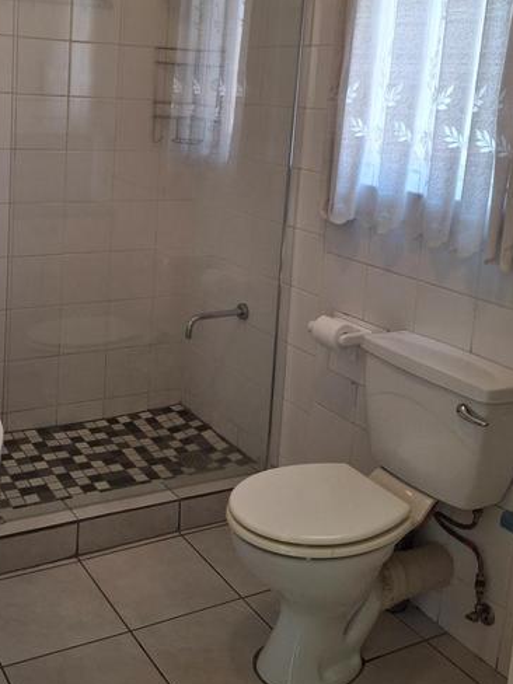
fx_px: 810
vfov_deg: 44.7
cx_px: 153
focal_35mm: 41
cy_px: 198
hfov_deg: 34.7
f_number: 1.8
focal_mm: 4.69
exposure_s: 1/100
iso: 125
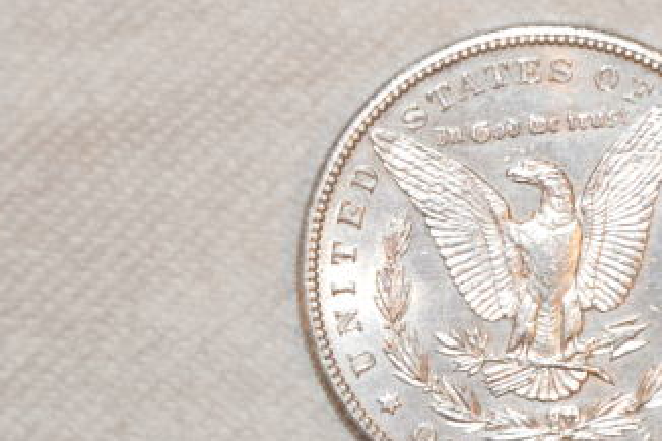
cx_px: 560
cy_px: 205
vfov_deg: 1.8
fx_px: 13692
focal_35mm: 745
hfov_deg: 2.8
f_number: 6.3
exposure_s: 1/60
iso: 800
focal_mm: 270
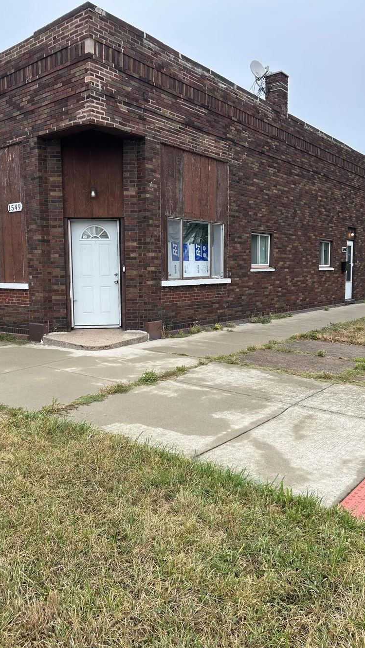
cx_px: 138
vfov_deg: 66.1
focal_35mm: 29
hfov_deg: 39.9
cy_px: 323
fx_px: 499
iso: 50
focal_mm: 5.7
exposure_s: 1/345
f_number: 1.5
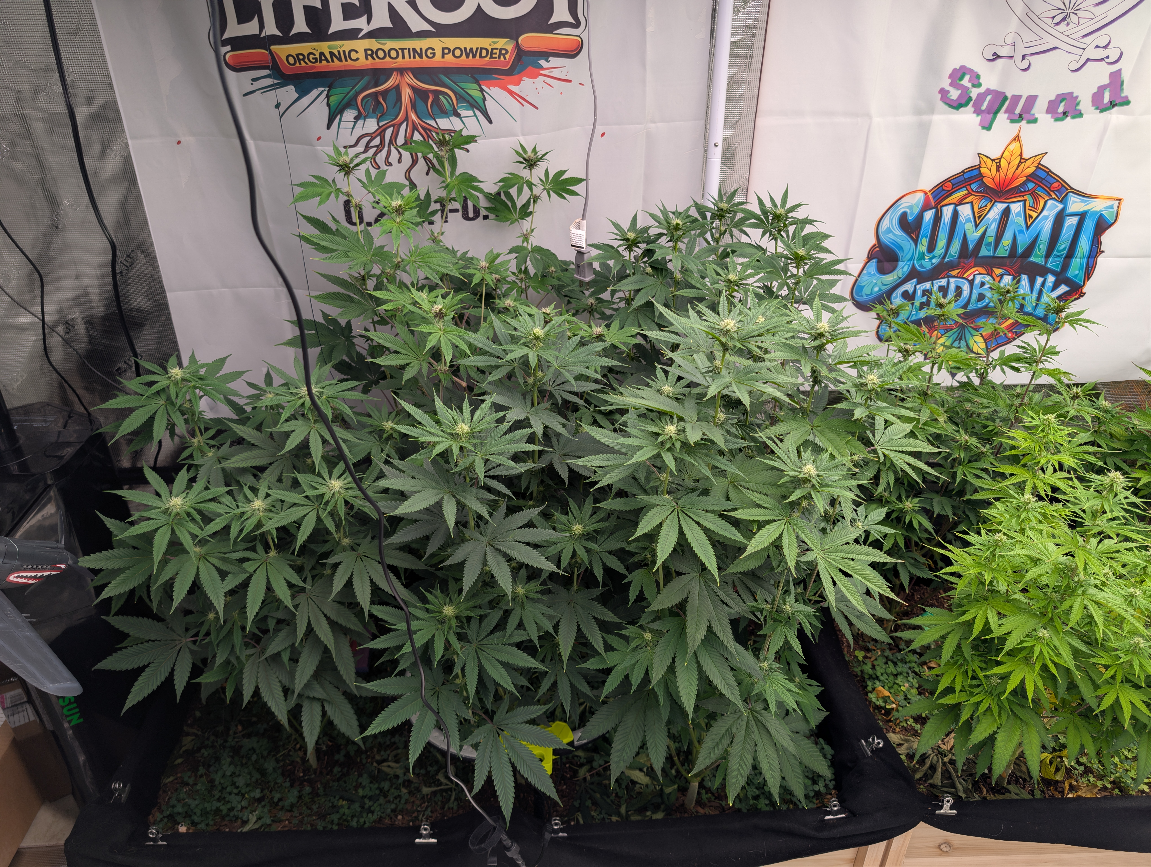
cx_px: 576
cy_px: 434
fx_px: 799
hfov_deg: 71.5
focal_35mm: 24
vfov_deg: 56.9
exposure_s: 1/360
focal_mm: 6.9
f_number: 1.68
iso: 20
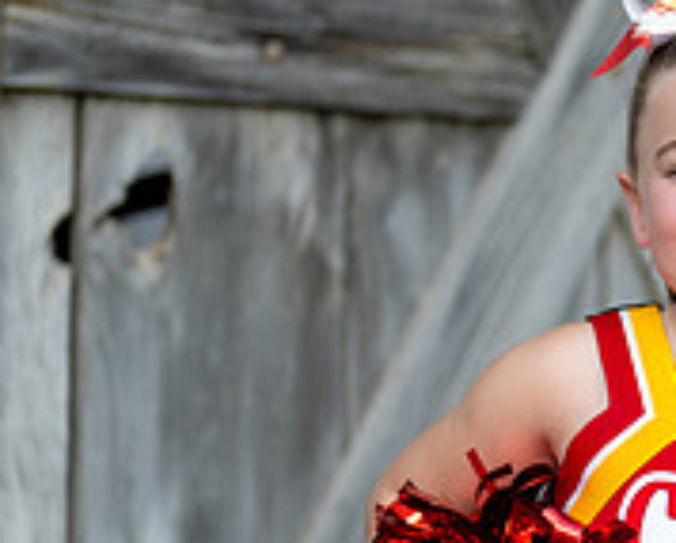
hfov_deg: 10.4
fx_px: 3647
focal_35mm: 182
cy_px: 479
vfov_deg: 8.5
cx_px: 779
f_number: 1.2
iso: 125
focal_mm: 50
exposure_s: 1/2000
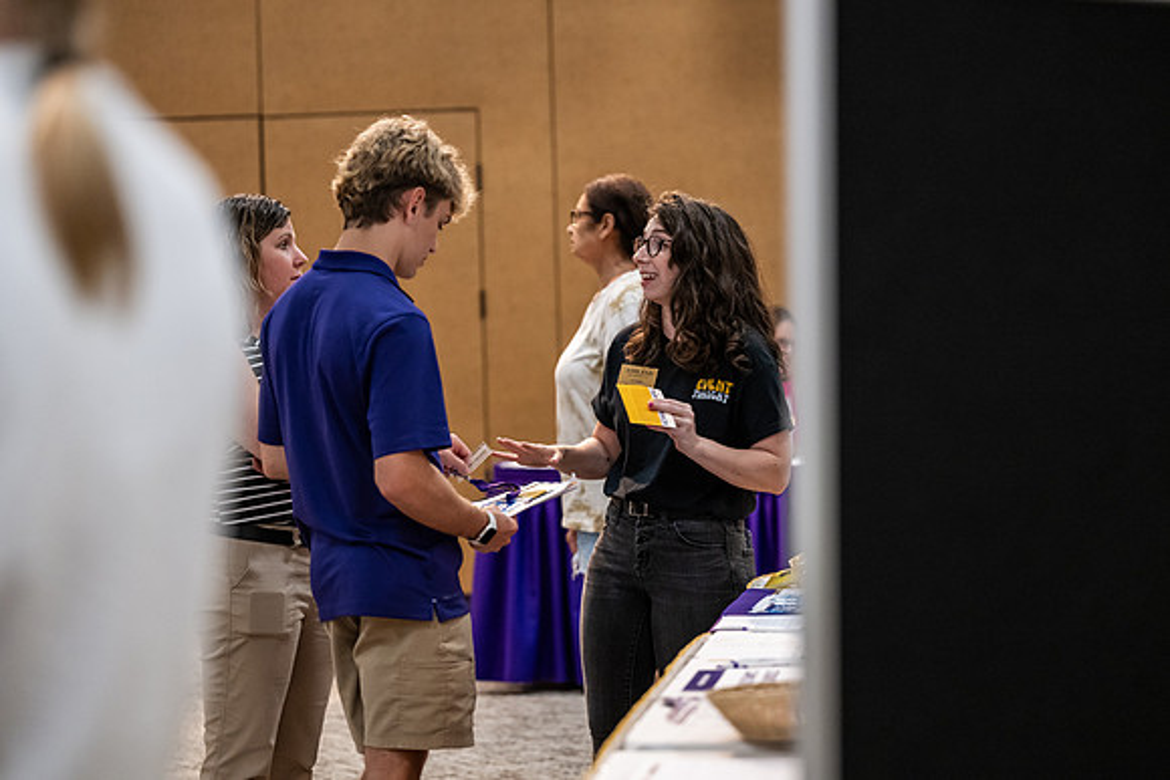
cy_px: 390
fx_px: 3121
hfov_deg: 21.2
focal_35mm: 96
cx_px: 585
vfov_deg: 14.3
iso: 3200
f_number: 2.8
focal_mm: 96
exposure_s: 1/250
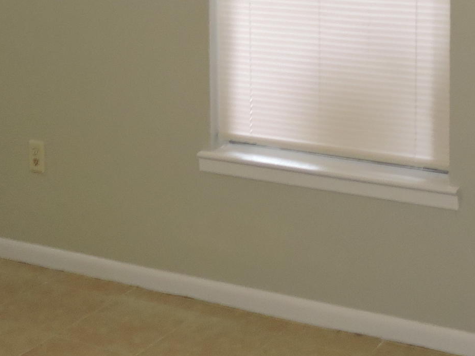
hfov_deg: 24.9
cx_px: 308
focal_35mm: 78
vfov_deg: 17.9
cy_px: -78
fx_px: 1070
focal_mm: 4.3
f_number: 3.3
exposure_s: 1/40
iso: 200
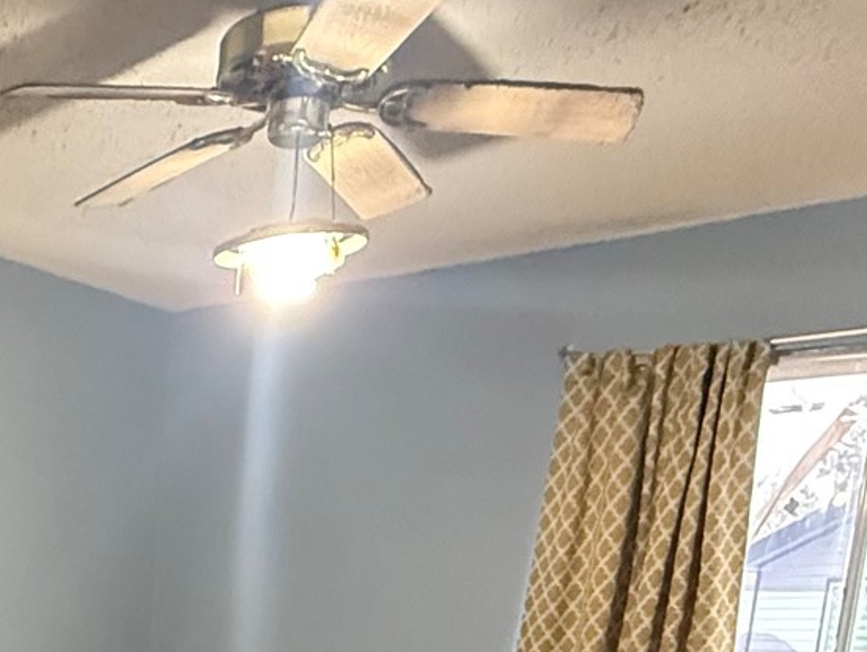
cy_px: 868
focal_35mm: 52
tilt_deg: -9.5
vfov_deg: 24.2
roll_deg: -2.2
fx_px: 1303
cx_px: -55
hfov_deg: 32.9
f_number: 2.2
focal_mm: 2.22
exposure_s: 1/60
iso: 800
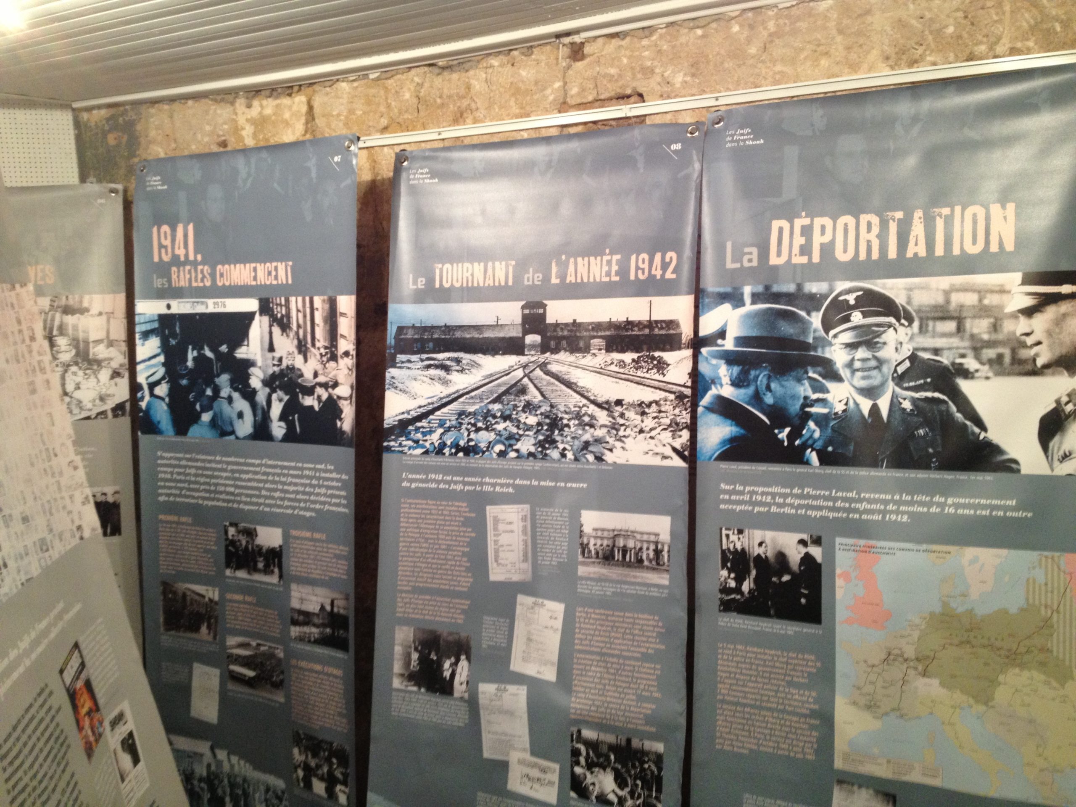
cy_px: 404
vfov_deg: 40.7
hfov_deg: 52.6
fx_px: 1088
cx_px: 538
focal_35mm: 35
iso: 200
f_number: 2.4
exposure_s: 1/20
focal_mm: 4.28
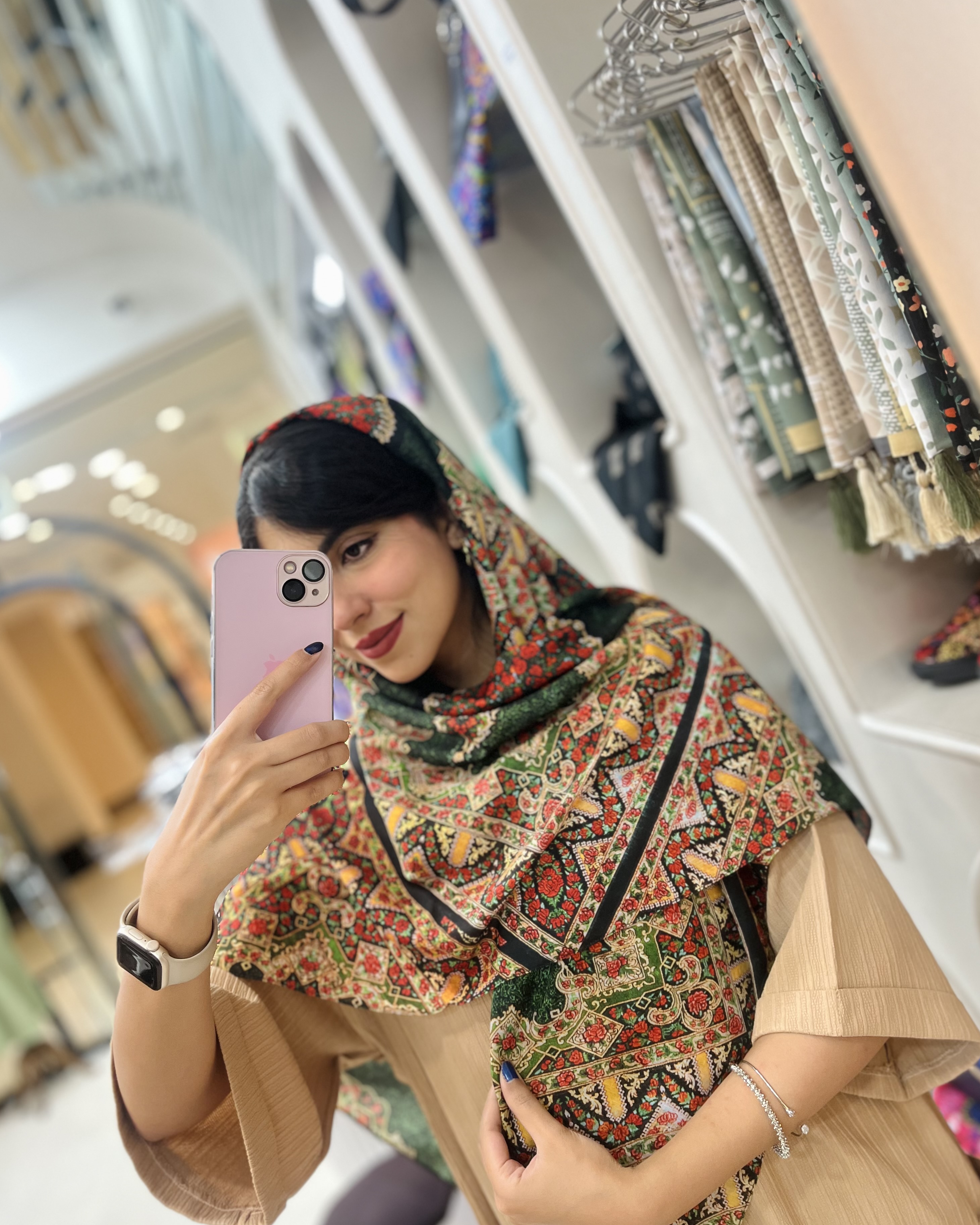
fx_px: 1015
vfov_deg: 62.2
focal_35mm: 28
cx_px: 491
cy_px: 578
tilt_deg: -5.5
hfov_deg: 51.5
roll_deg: +27.8
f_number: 1.6
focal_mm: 5.1
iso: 100
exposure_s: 1/50
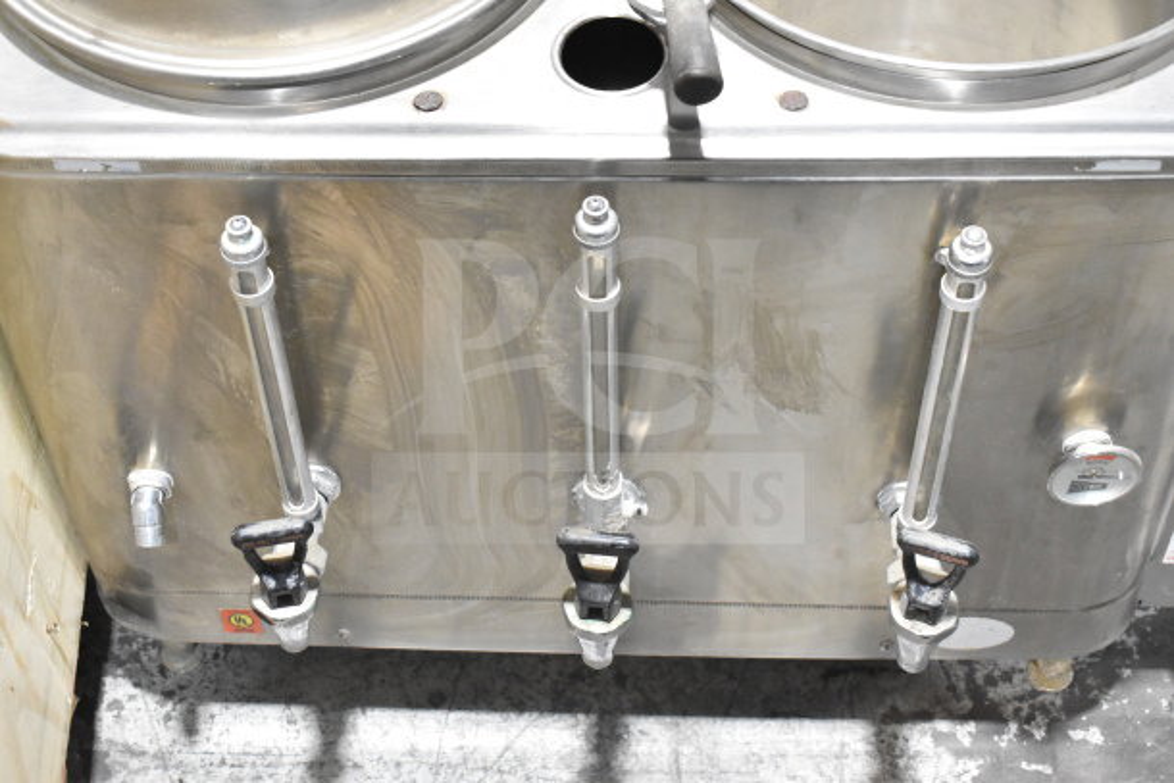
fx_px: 1957
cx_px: 587
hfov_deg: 33.4
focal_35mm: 60
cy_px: 392
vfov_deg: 22.6
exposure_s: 1/200
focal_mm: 40
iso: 6400
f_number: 7.1
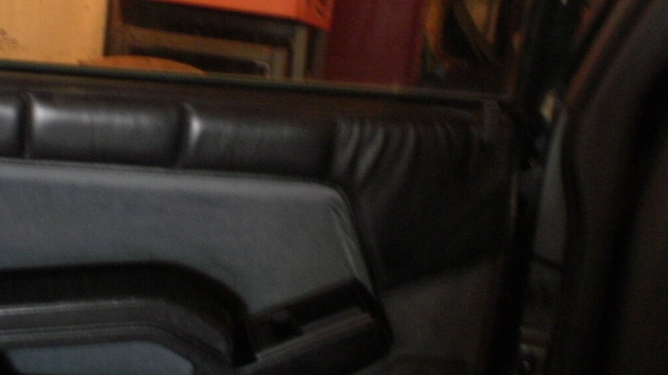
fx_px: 1098
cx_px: 170
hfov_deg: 33.2
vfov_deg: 19.3
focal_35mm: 62
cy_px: 97
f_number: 3.1
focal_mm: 6.3
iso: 320
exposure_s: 1/2
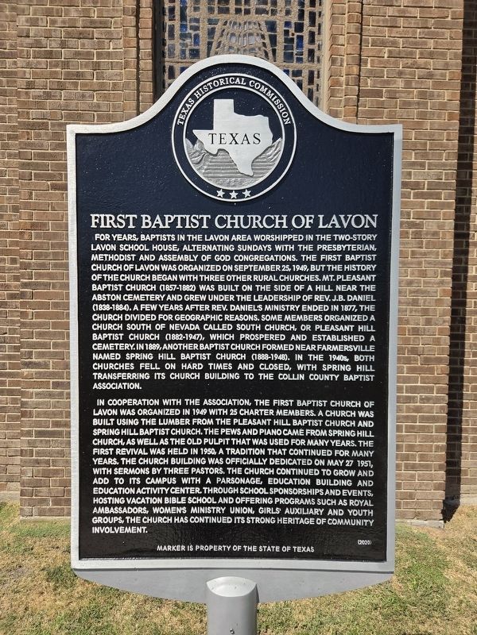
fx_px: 423
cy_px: 318
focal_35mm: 23
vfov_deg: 73.9
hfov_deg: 58.9
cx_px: 238
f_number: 1.8
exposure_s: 1/3988
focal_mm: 5.4
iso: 80
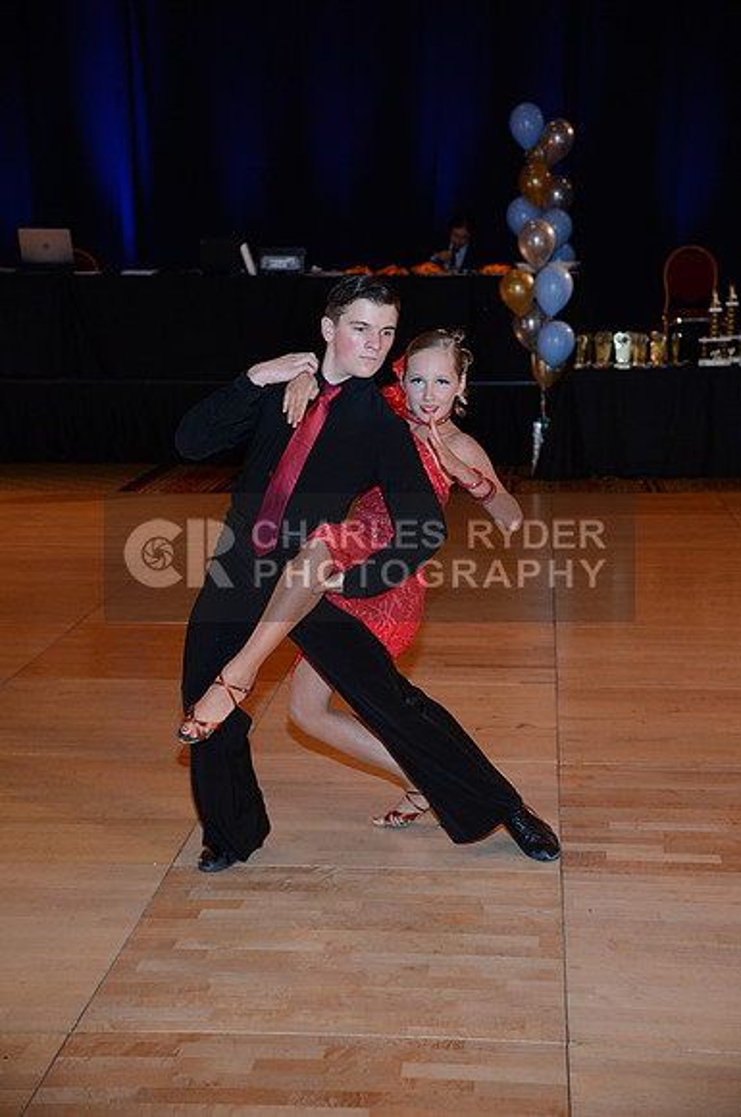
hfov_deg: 23.3
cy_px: 558
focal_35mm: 58
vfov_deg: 34.5
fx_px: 1796
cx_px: 370
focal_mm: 58
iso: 2000
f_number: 4.5
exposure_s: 1/200
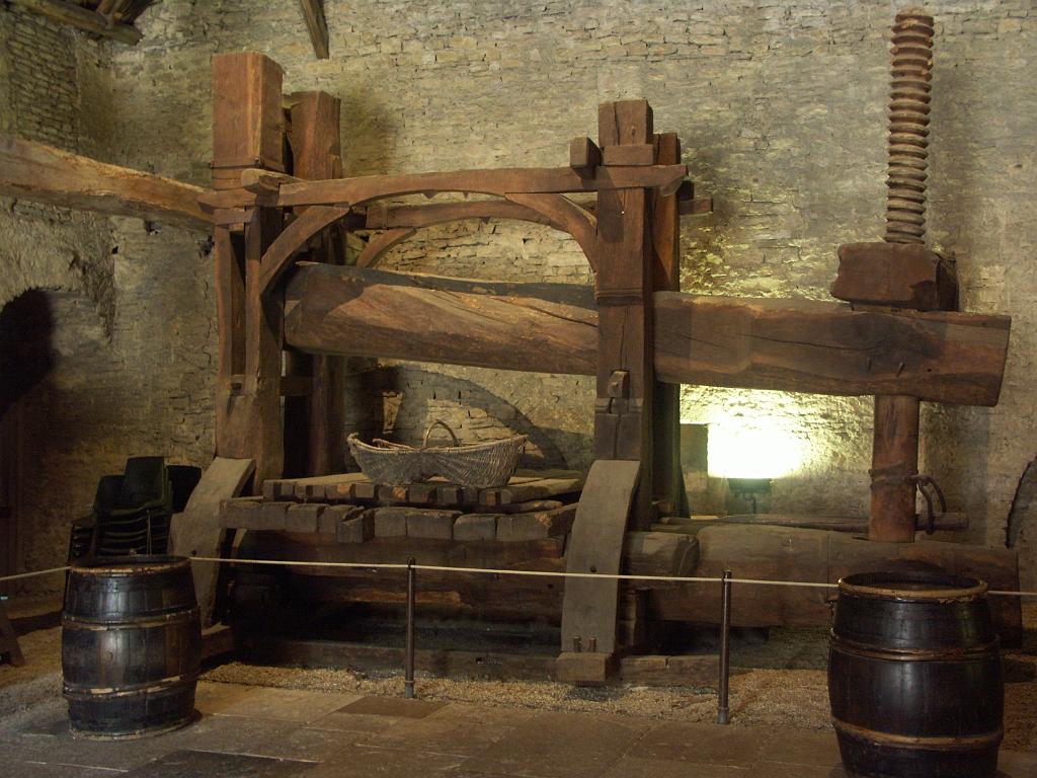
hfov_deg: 45.8
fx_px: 1228
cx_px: 518
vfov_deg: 35.1
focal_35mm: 41
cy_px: 389
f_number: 2.8
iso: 200
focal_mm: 10.5
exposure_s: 1/2
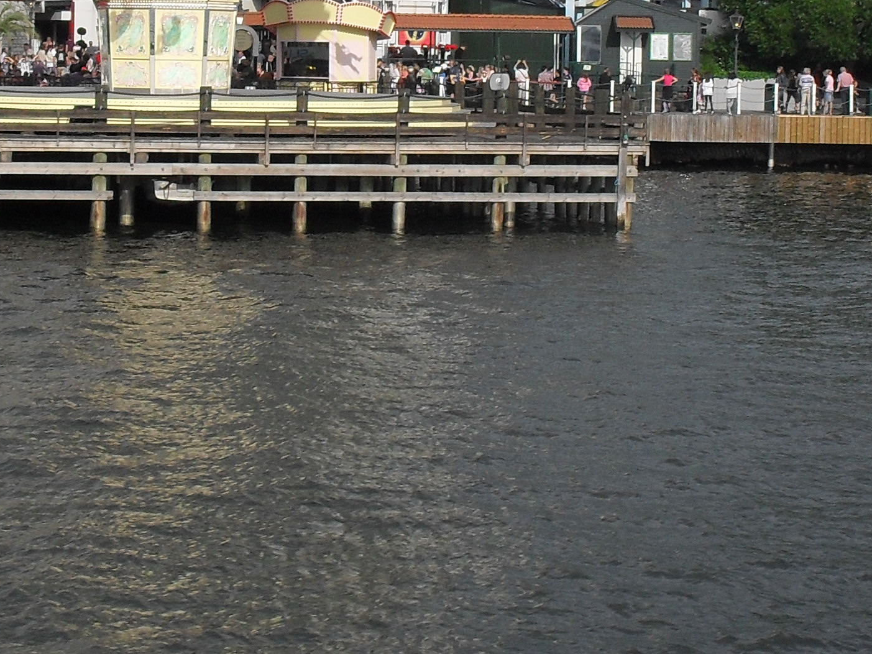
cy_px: 67
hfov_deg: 21.5
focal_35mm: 91
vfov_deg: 16.0
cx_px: 438
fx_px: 2292
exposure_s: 1/350
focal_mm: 6.3
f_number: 8.4
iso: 100
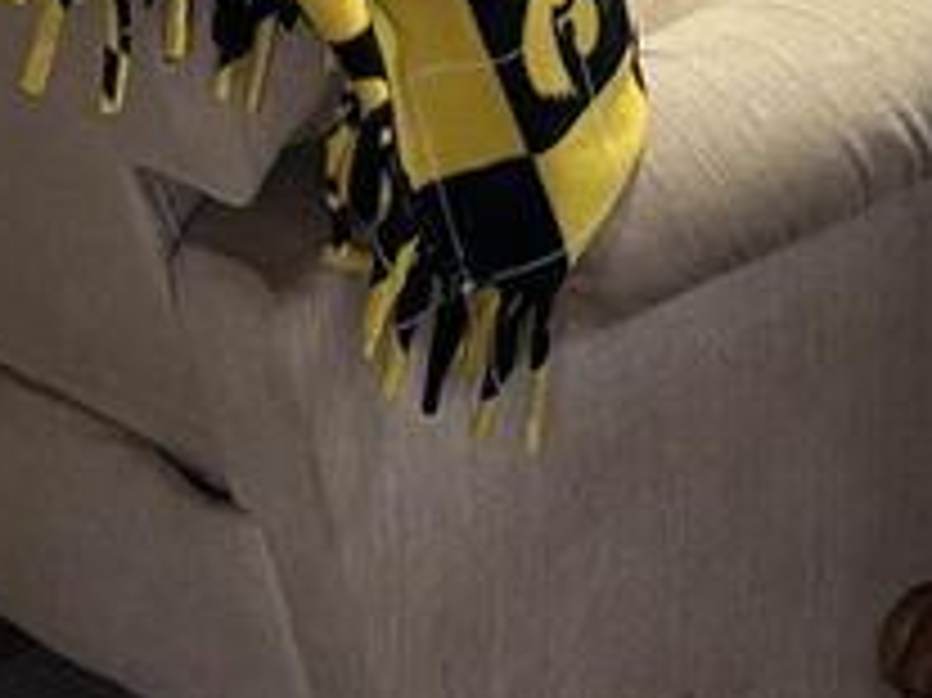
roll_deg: -1.5
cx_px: 1522
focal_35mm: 181
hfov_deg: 10.4
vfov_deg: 7.2
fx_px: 4870
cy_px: -1455
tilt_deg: -4.8
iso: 200
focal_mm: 5.96
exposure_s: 1/60
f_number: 1.6
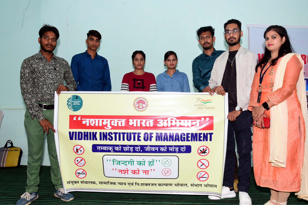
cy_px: 109
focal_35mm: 29
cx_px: 171
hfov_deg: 63.5
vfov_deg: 45.0
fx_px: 248
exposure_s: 1/100
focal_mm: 24
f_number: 5.6
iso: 1250
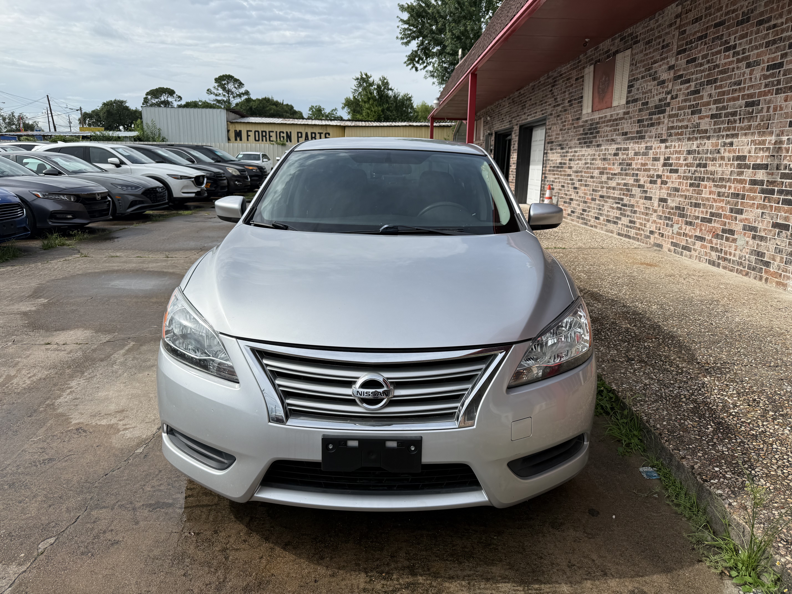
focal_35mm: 24
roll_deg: -3.0
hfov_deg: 71.6
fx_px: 549
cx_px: 396
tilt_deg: -13.5
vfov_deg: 56.8
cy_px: 297
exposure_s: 1/5714
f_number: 1.78
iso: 80
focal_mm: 6.76
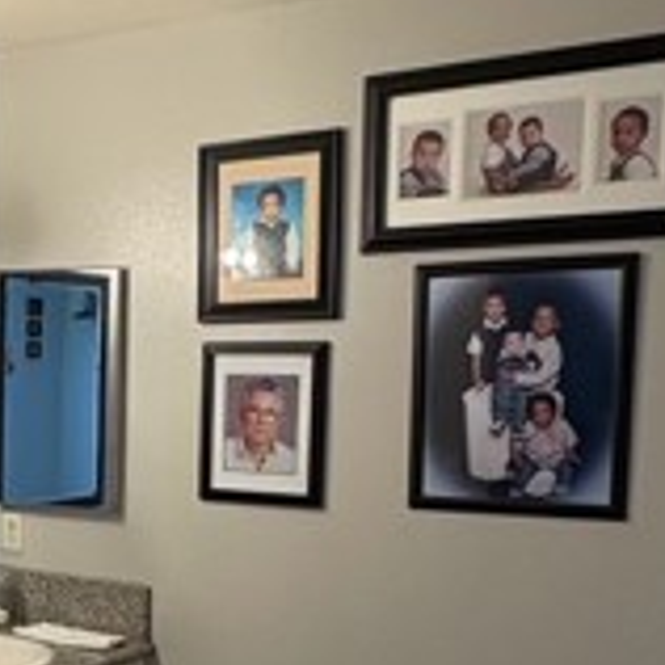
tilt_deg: -6.5
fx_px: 1087
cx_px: 118
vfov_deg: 32.3
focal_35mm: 50
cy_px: 606
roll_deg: -0.9
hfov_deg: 32.9
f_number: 2.2
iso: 160
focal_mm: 2.22
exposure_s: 1/120
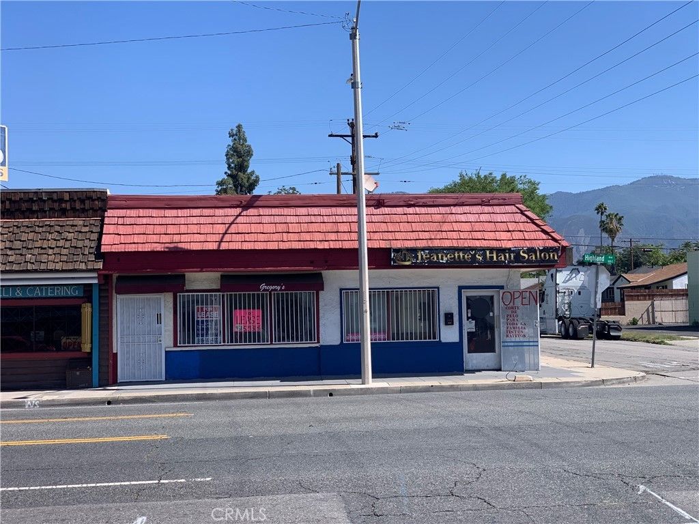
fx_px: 1050
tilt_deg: +3.6
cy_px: 262
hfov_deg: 36.8
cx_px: 350
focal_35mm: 52
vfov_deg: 28.0
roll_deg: +0.6
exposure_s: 1/872
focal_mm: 6
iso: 16
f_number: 2.4
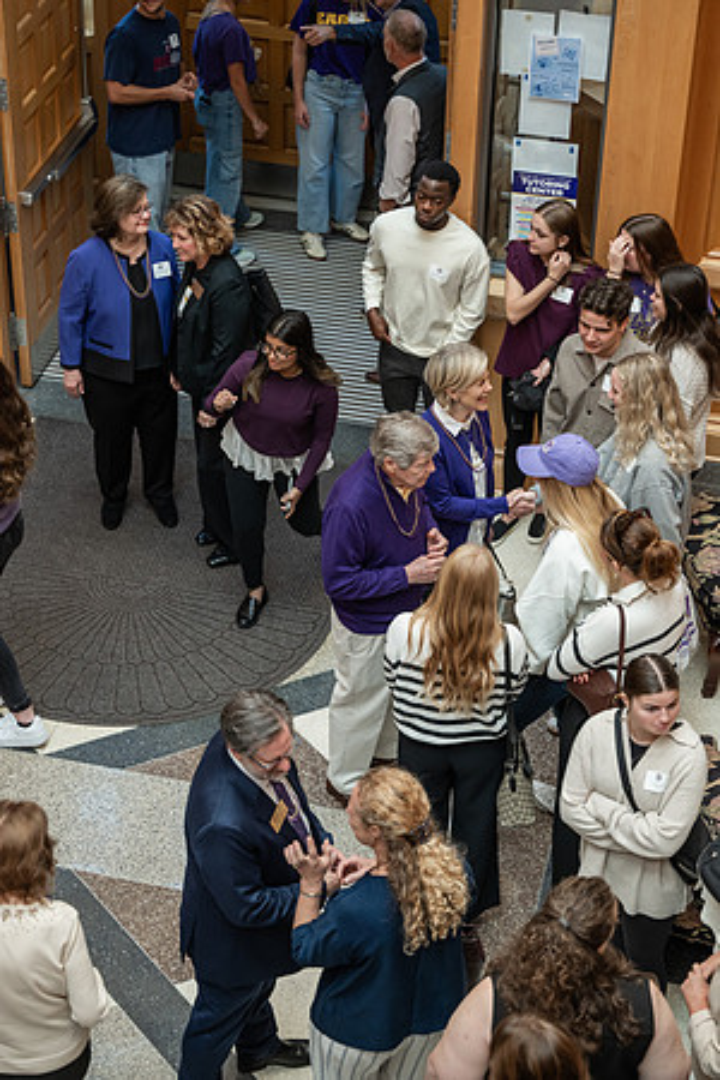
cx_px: 360
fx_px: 2100
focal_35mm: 70
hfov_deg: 19.5
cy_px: 540
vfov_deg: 28.8
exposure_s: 1/320
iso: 1600
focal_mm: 70
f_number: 3.2
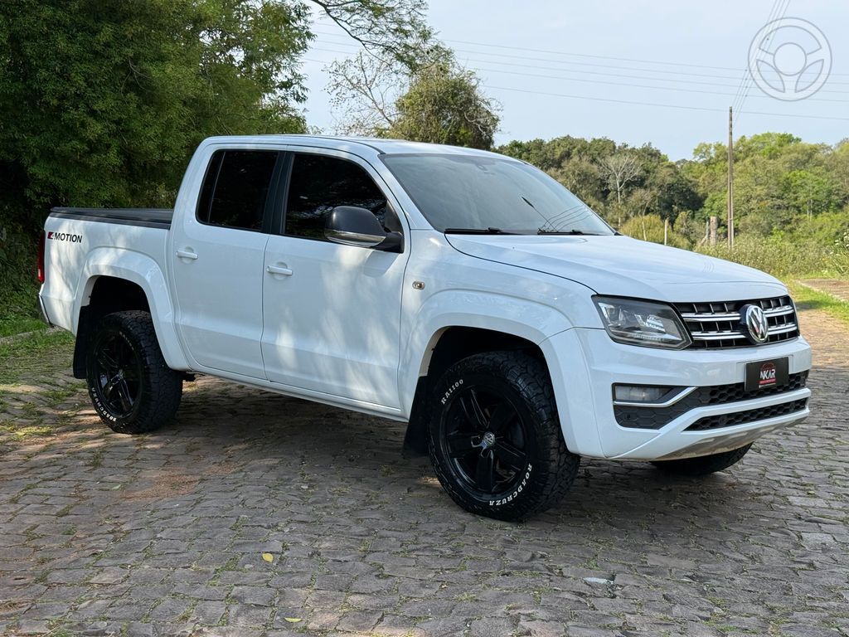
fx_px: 1177
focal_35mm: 48
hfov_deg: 39.7
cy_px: 318
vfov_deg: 30.3
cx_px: 424
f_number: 1.78
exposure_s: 1/2208
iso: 64
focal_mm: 6.76
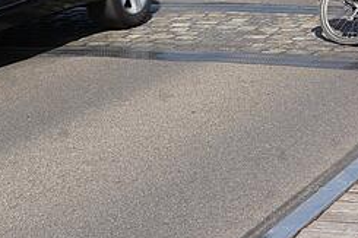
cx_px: 259
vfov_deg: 9.7
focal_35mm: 136
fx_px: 1351
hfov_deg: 15.0
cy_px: -148
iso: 100
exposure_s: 1/125
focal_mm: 41
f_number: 10
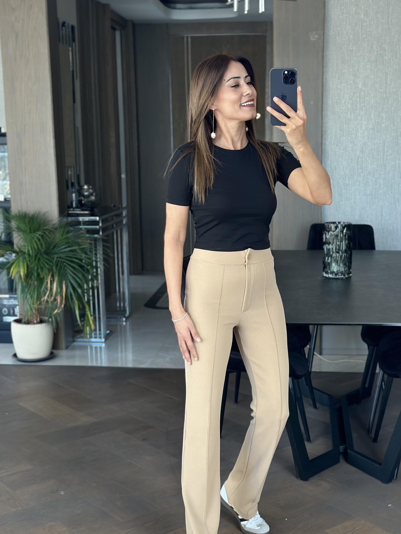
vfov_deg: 34.3
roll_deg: +0.8
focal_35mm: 56
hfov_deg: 26.1
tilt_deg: -17.7
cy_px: 305
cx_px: 225
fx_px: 865
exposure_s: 1/64
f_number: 1.78
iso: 125
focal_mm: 6.86
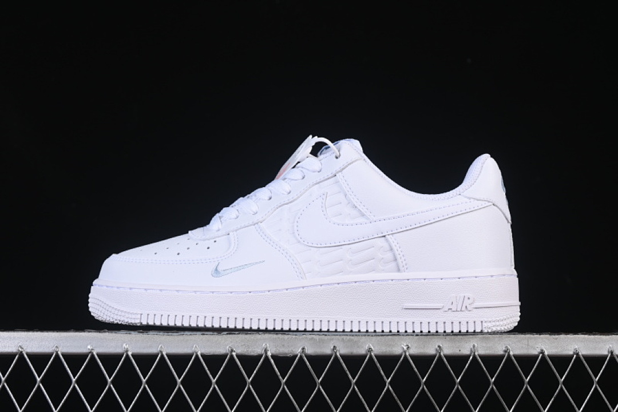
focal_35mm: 75
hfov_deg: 27.0
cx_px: 309
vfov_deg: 18.2
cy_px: 206
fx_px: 1287
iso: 160
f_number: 8
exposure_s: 1/100
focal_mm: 50
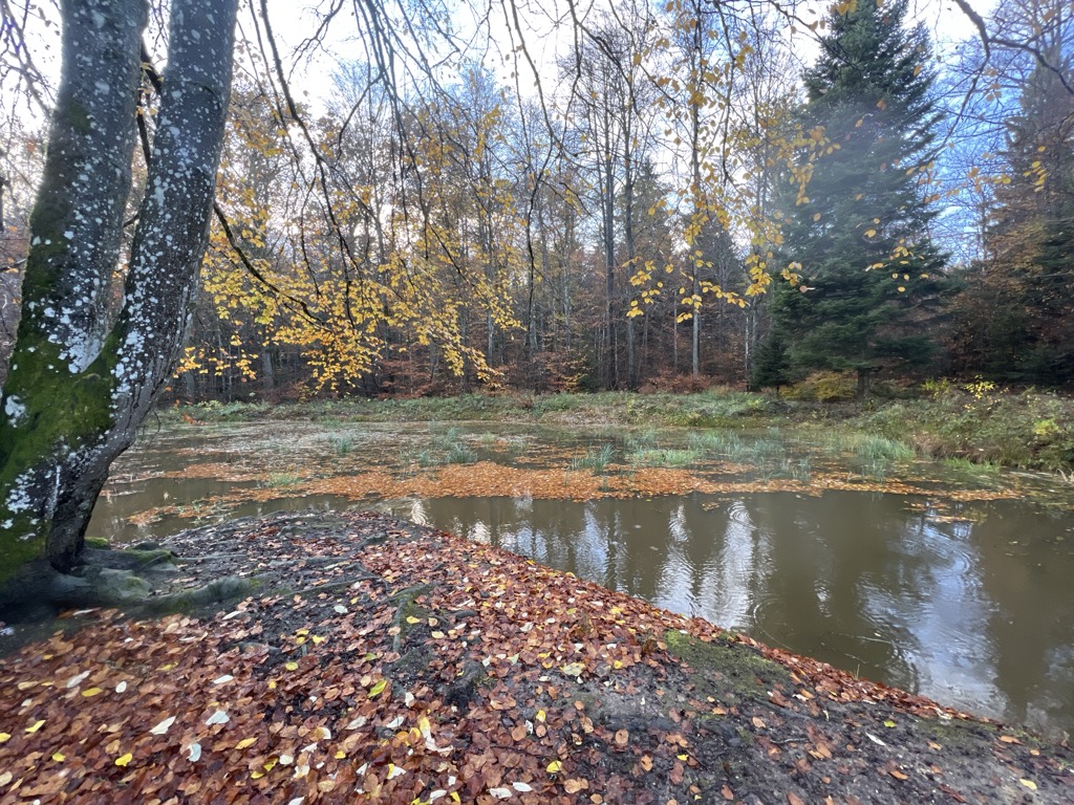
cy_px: 402
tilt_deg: -2.0
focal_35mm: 13
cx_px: 537
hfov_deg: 106.2
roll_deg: +1.8
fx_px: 403
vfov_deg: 89.9
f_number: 1.8
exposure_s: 1/99
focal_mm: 1.57
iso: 125
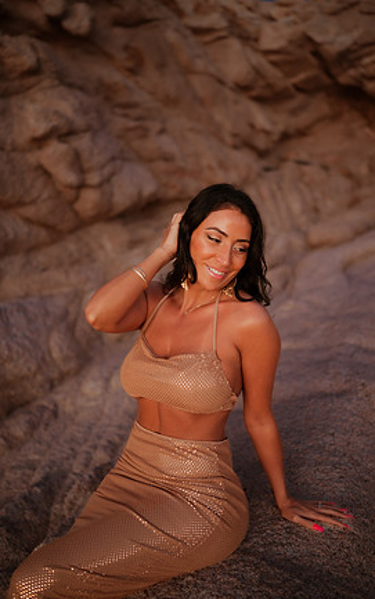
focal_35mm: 37
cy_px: 293
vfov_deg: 52.7
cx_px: 183
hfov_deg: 34.5
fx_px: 604
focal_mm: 35
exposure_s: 1/200
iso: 800
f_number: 1.8
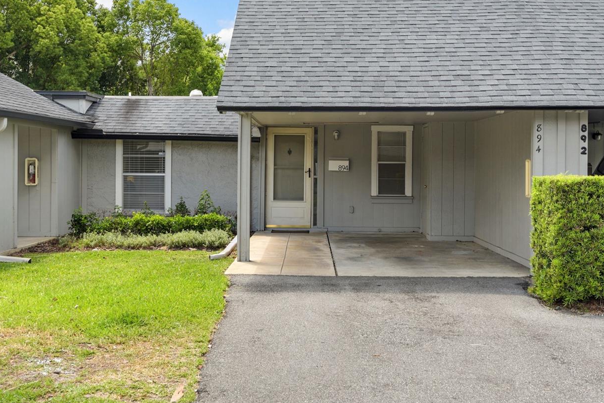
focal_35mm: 46
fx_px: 772
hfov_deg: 42.7
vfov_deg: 29.2
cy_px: 156
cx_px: 313
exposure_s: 1/80
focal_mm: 35
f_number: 8
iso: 250
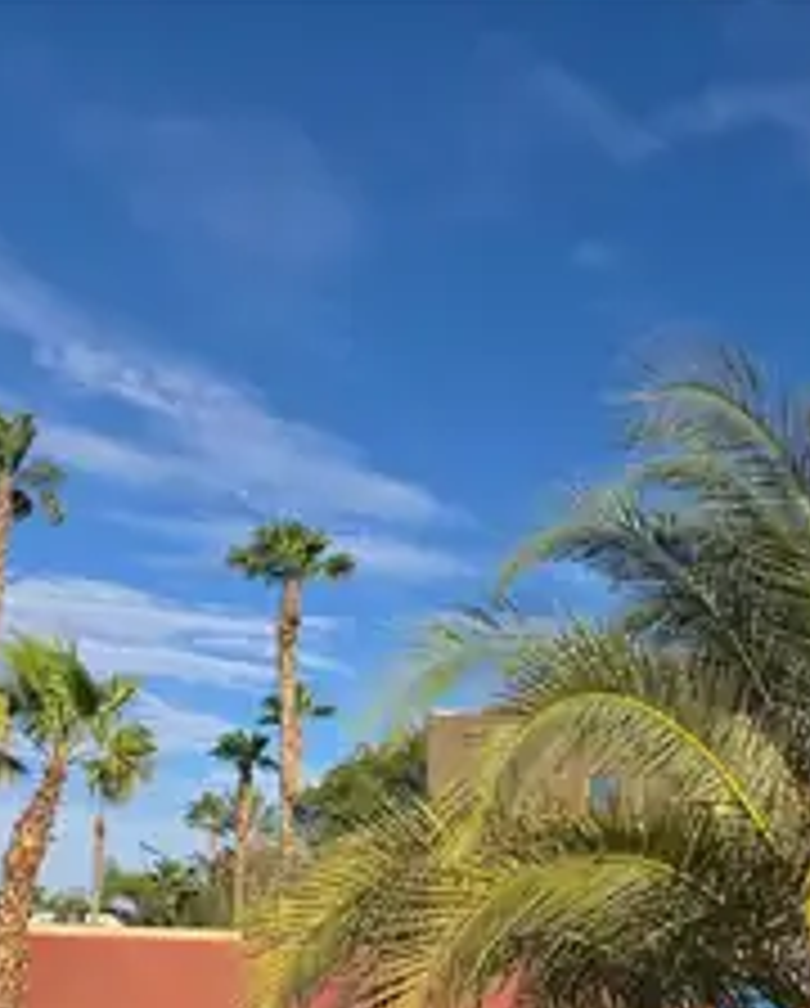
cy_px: 886
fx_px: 1195
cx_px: 544
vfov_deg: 42.4
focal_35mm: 40
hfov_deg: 37.0
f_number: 1.7
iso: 12
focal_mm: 6.3
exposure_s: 1/912
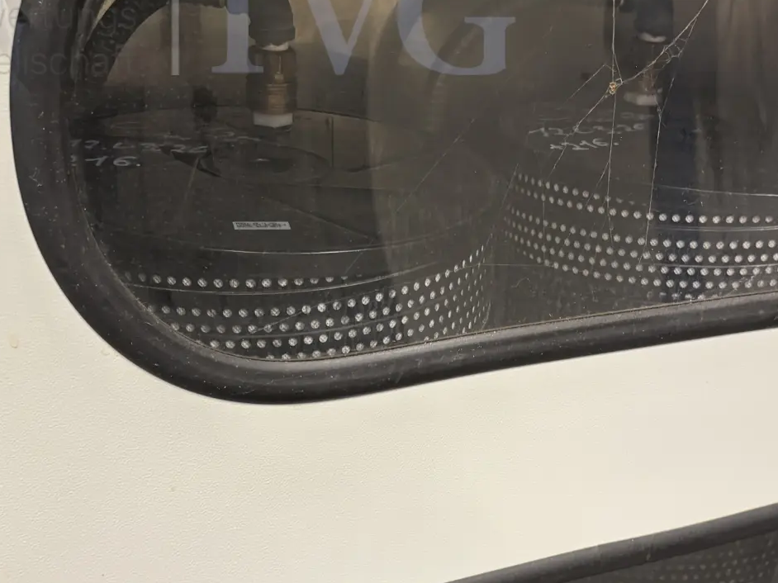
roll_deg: -4.7
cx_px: 397
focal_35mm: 53
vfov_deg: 27.2
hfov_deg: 36.2
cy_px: 428
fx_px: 1191
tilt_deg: -27.2
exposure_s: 1/50
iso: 160
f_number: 1.6
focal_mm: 5.96
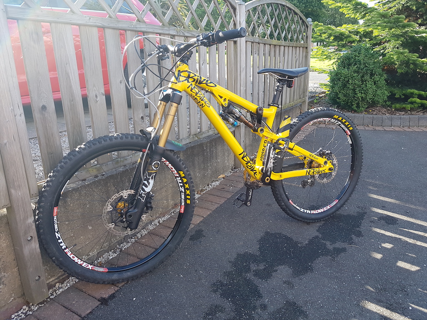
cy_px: 160
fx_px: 321
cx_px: 214
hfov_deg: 67.3
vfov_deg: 53.1
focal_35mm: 26
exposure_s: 1/314
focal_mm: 4.2
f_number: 1.7
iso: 50
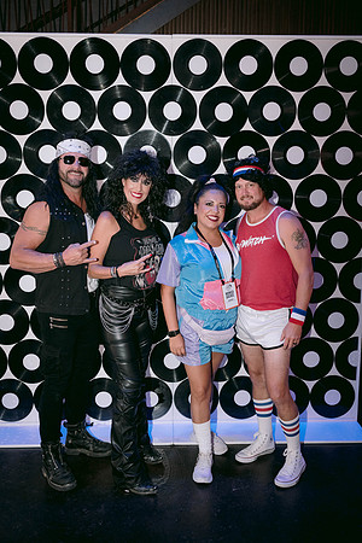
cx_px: 181
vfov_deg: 54.4
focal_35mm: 35
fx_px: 528
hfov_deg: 37.9
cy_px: 272
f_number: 2.8
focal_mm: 35
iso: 1600
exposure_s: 1/160
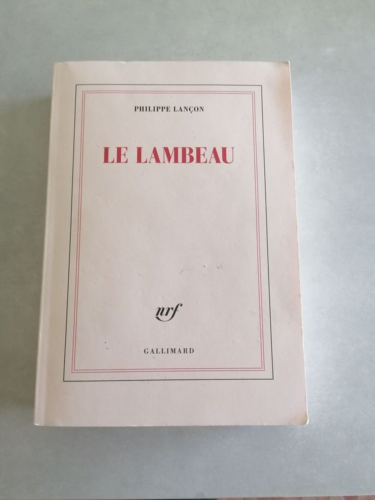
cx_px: 188
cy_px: 250
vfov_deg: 65.3
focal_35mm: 27
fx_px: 390
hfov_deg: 51.4
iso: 320
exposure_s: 1/33.3
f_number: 1.8
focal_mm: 4.75
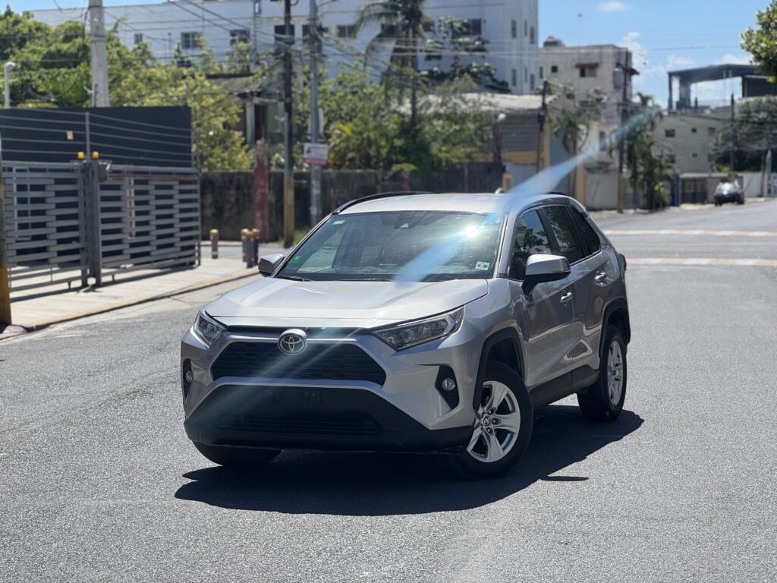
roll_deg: +1.3
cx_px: 388
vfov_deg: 19.1
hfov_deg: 25.3
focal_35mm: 77
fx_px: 1728
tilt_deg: -2.6
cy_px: 292
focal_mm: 9
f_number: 2.8
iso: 25
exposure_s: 1/809
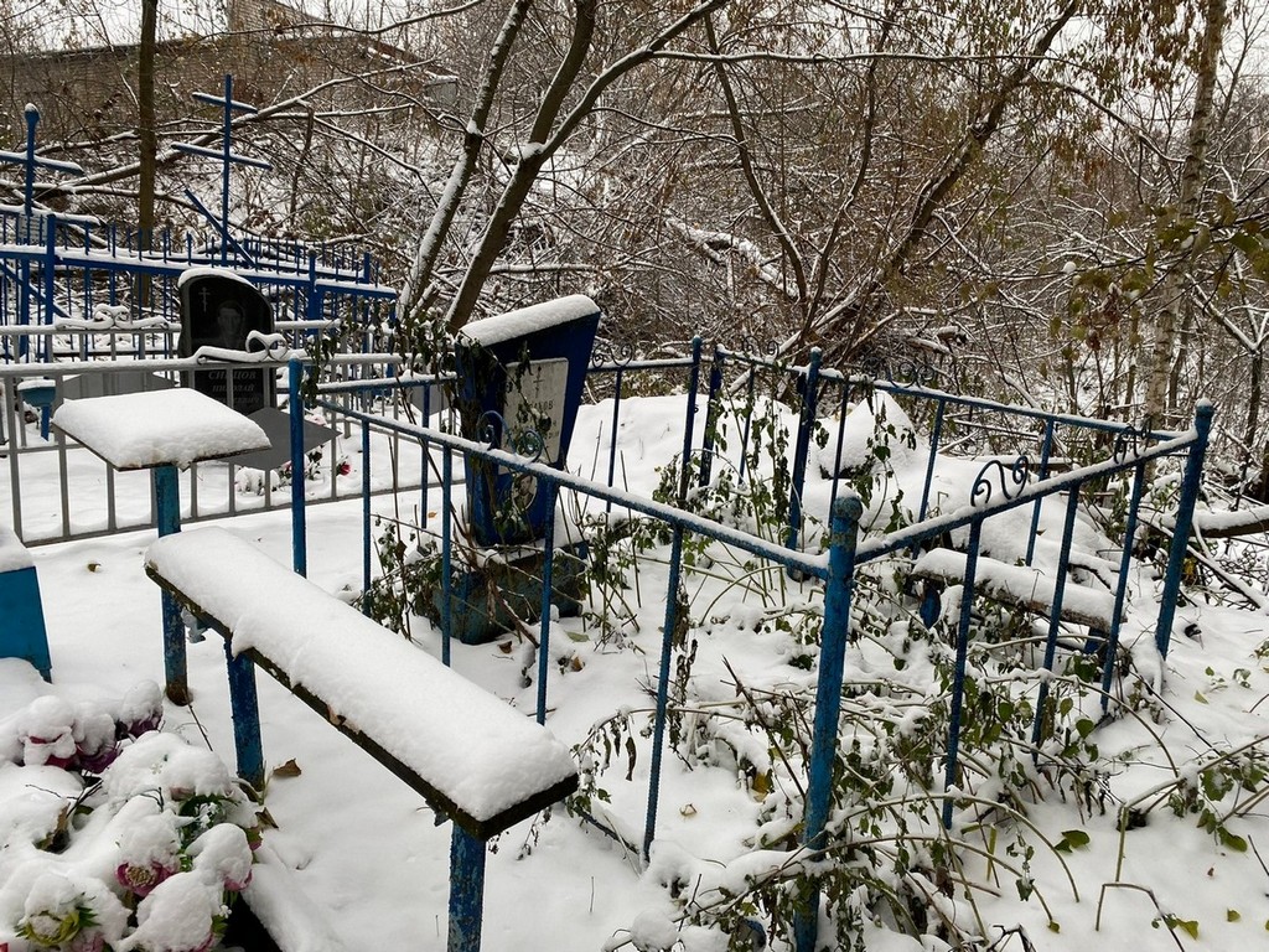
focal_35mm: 26
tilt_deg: -7.3
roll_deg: -0.7
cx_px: 634
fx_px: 953
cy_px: 476
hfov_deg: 67.3
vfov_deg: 53.1
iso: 32
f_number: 1.8
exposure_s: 1/122
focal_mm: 4.25
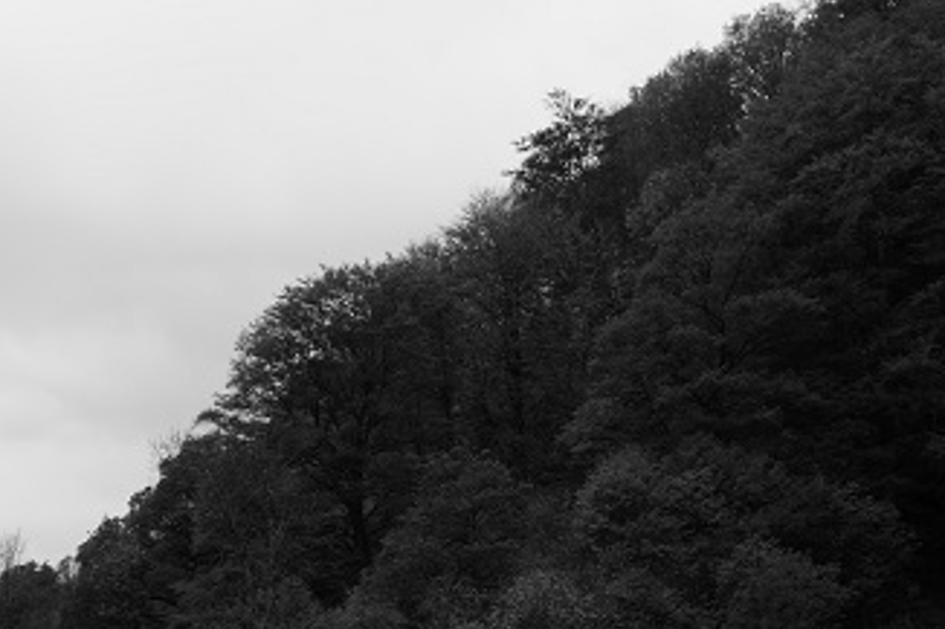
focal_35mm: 77
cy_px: 626
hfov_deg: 25.9
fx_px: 2026
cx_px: 226
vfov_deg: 17.3
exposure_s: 1/100
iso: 100
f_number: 8
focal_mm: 21
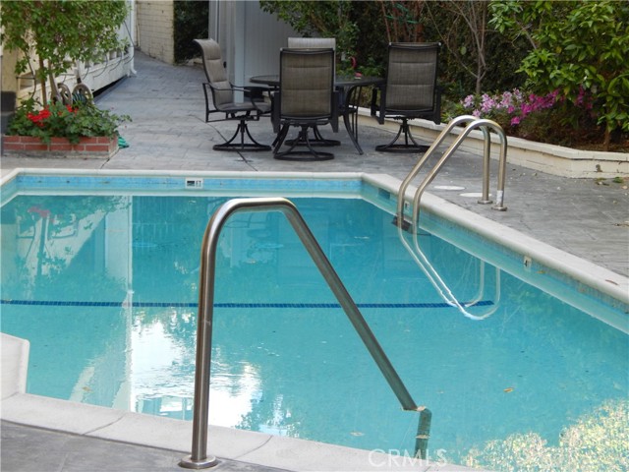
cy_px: 236
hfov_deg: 18.7
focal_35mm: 105
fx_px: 1908
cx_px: 314
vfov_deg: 14.1
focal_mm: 18.7
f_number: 4.5
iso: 180
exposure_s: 1/80
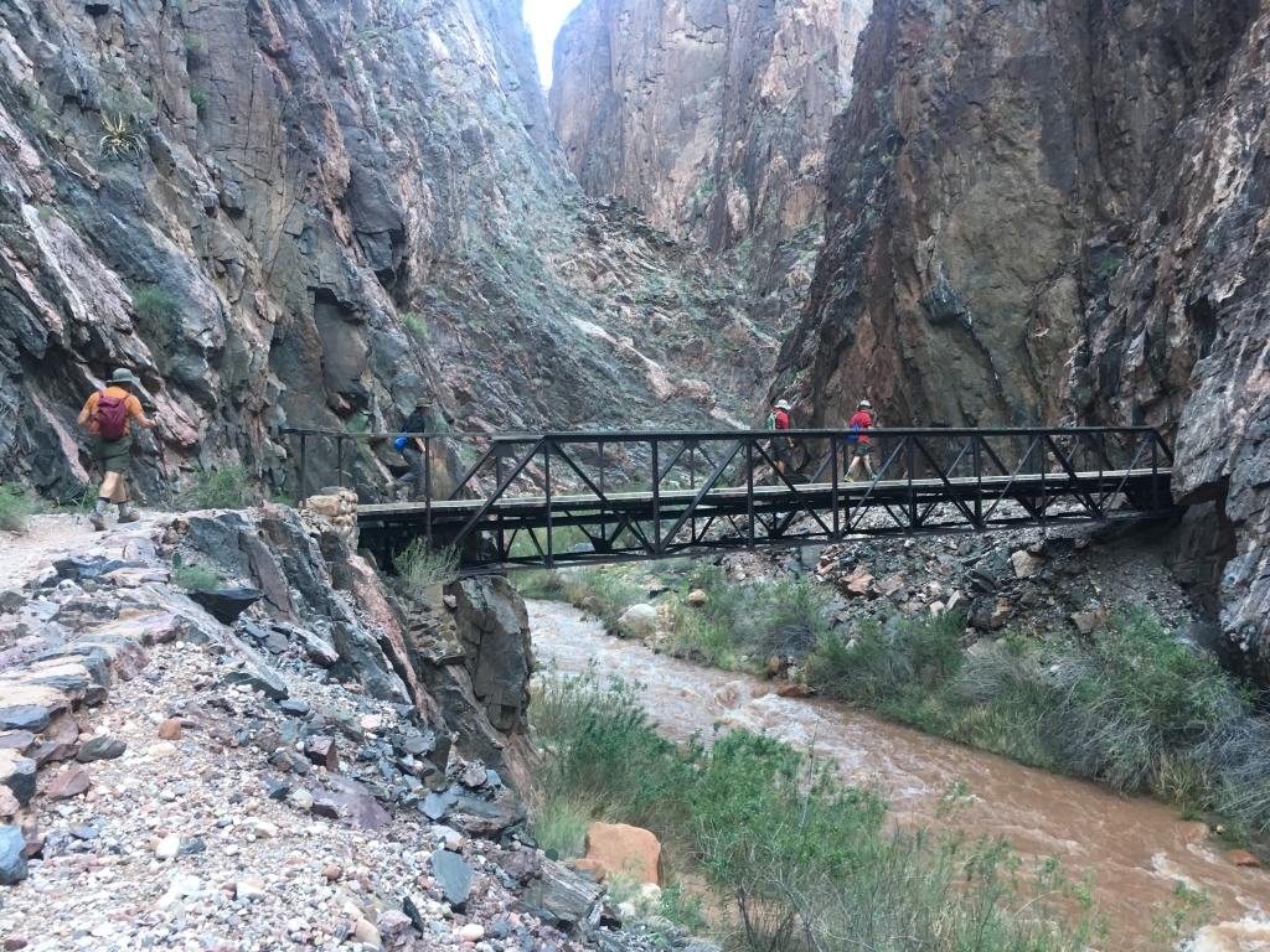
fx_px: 1064
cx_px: 635
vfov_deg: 48.2
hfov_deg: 61.7
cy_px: 476
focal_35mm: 29
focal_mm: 4.15
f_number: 2.2
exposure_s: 1/30
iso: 80
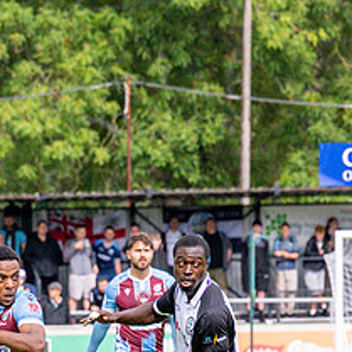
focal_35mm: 574
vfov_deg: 3.0
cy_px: 551
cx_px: 293
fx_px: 6604
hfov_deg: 3.1
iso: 800
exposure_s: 1/4000
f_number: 4
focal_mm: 110
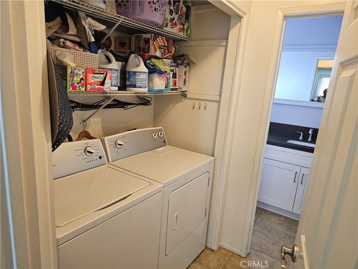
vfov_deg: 58.9
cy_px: 134
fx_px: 238
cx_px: 179
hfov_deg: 73.9
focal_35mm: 23
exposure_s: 1/120
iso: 500
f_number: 1.7
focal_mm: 6.3
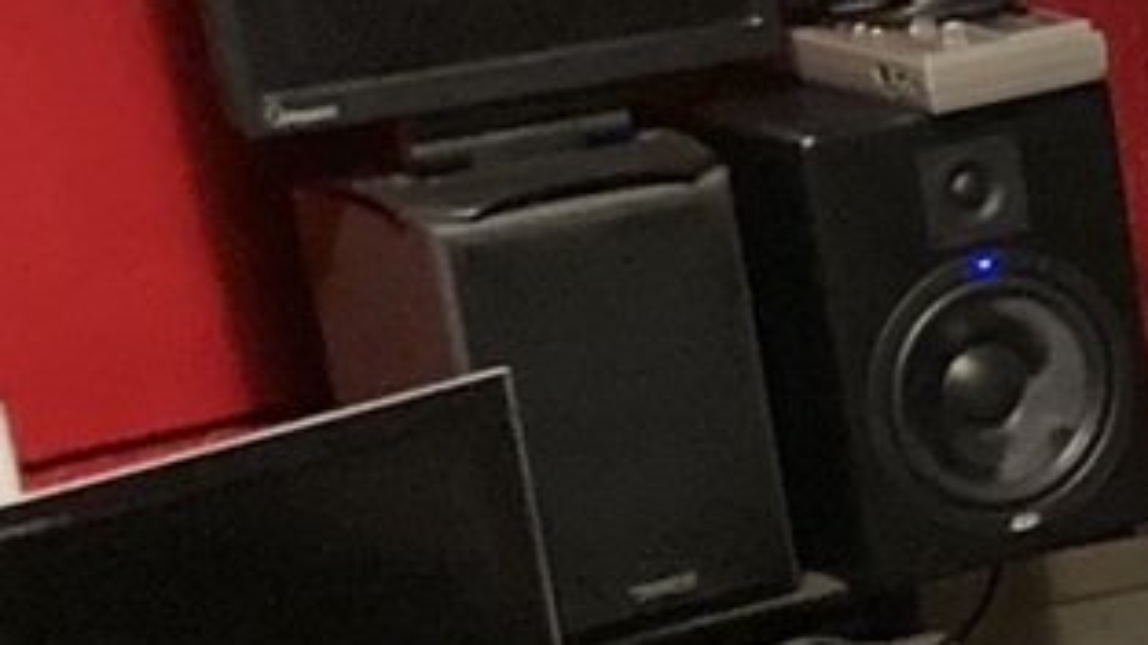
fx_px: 4748
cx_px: 2905
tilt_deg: -19.6
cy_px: 839
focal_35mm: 156
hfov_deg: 11.2
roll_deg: +3.2
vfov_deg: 7.7
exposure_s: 1/20
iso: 640
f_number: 1.8
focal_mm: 3.99
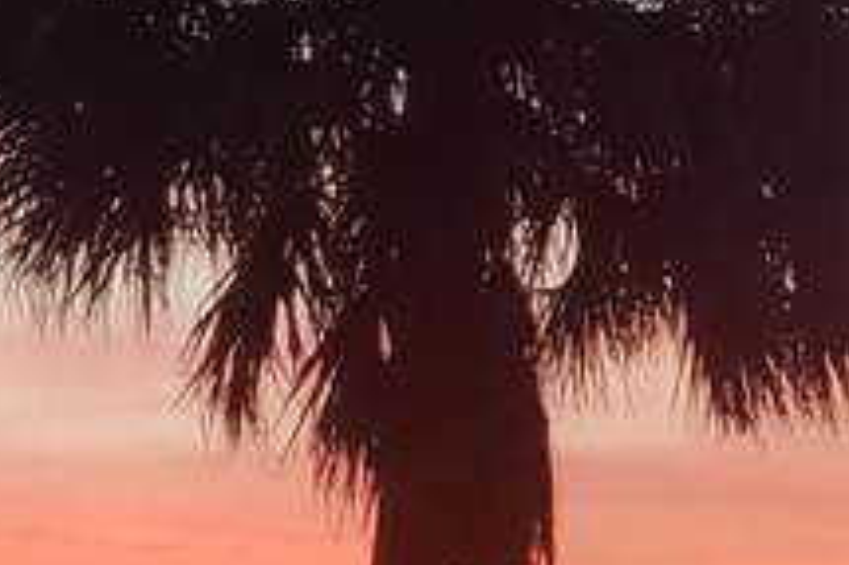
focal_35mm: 161
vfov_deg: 8.5
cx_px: 1169
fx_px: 3794
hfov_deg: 12.3
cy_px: 229
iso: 250
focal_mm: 4.3
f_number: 1.5
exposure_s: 1/42
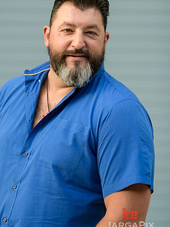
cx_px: 67
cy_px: 86
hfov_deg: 8.2
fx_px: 1186
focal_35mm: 181
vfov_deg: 10.9
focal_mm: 135
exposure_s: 1/250
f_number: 2
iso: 200
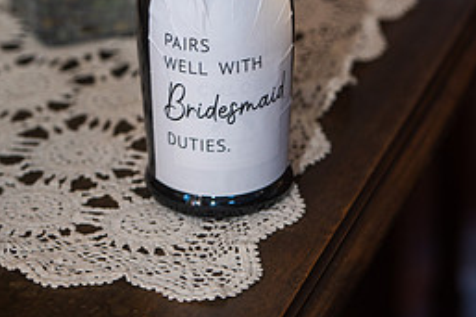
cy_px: -61
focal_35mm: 228
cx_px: 228
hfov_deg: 9.0
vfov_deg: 6.0
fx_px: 3013
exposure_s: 1/60
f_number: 3.5
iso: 100
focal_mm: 130
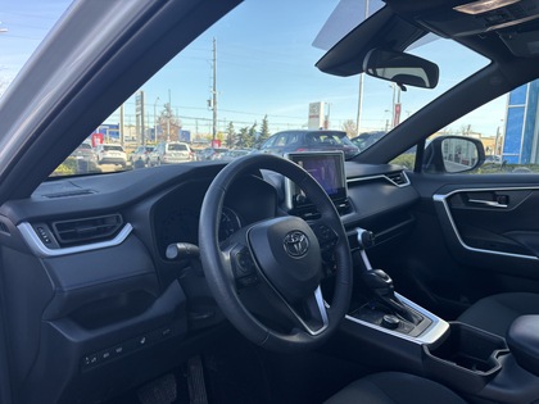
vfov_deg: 53.1
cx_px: 270
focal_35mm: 26
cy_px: 202
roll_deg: -2.0
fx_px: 405
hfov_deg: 67.3
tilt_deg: -8.6
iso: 50
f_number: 1.6
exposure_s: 1/411
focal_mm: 5.96
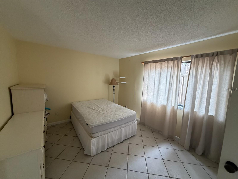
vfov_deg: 85.7
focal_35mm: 14
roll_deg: -2.0
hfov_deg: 102.1
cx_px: 119
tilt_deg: -5.0
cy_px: 90
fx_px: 96
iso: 320
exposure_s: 1/109
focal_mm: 2.22
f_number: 2.2
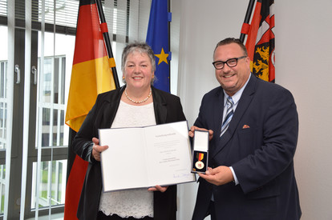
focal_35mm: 48
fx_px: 442
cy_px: 110
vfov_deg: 28.0
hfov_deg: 41.2
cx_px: 166
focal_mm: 32
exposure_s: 1/80
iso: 400
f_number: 4.5
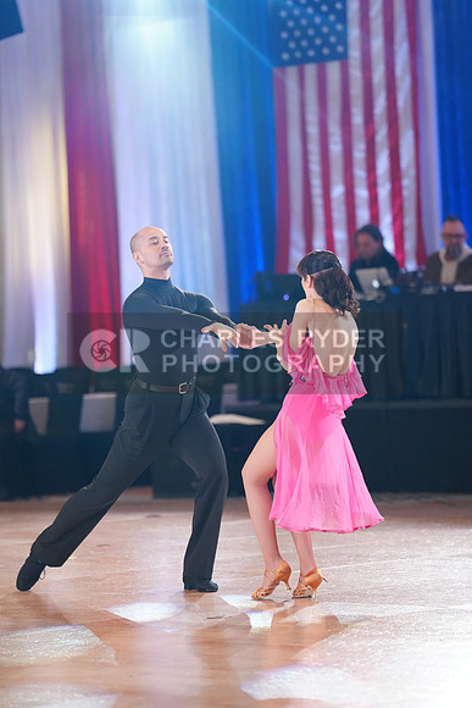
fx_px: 3066
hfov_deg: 8.8
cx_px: 236
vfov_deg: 13.2
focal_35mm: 156
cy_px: 354
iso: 3200
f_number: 2.8
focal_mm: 156
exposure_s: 1/640
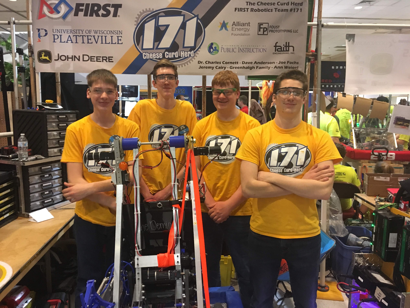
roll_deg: -0.8
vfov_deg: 48.2
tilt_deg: -10.1
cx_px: 205
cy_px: 154
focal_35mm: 29
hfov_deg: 61.7
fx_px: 343
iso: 200
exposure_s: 1/30
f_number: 2.2
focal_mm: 4.15
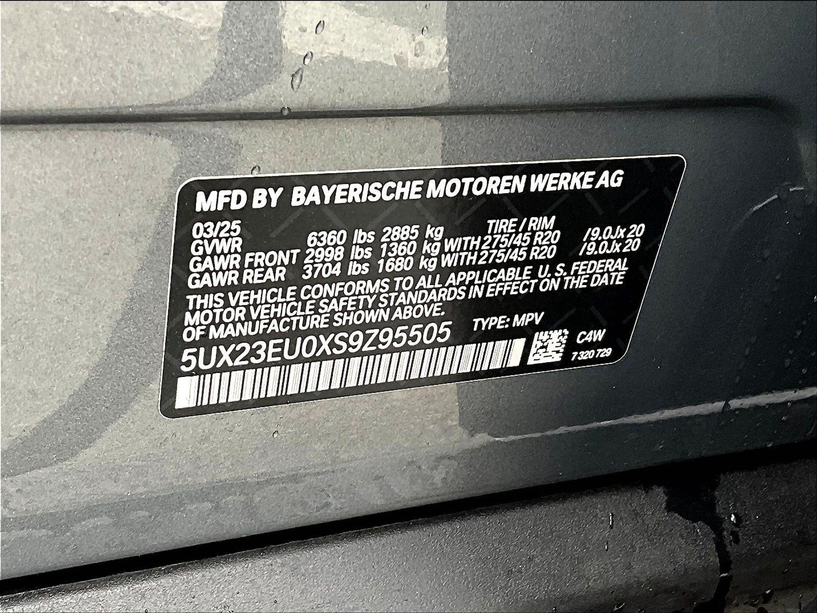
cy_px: 306
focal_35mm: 29
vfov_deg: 48.2
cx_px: 408
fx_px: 684
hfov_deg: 61.7
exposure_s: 1/112
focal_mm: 3
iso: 64
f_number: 1.8
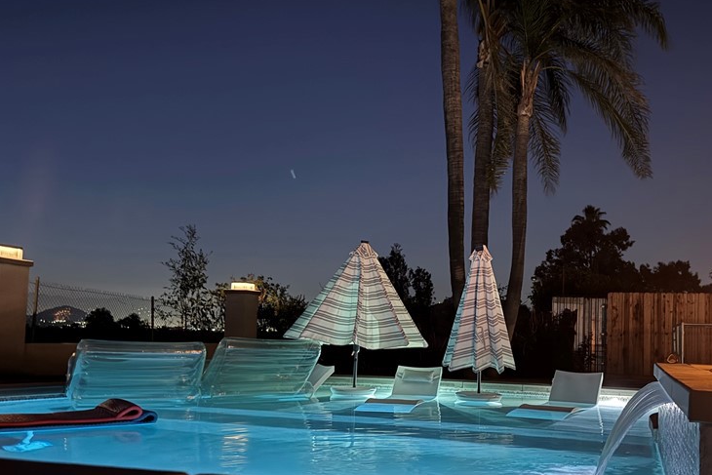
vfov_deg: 37.7
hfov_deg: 53.7
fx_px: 692
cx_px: 451
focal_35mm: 35
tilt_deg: +2.7
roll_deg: -1.1
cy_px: 290
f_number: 1.78
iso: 1000
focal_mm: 6.76
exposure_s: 1/10
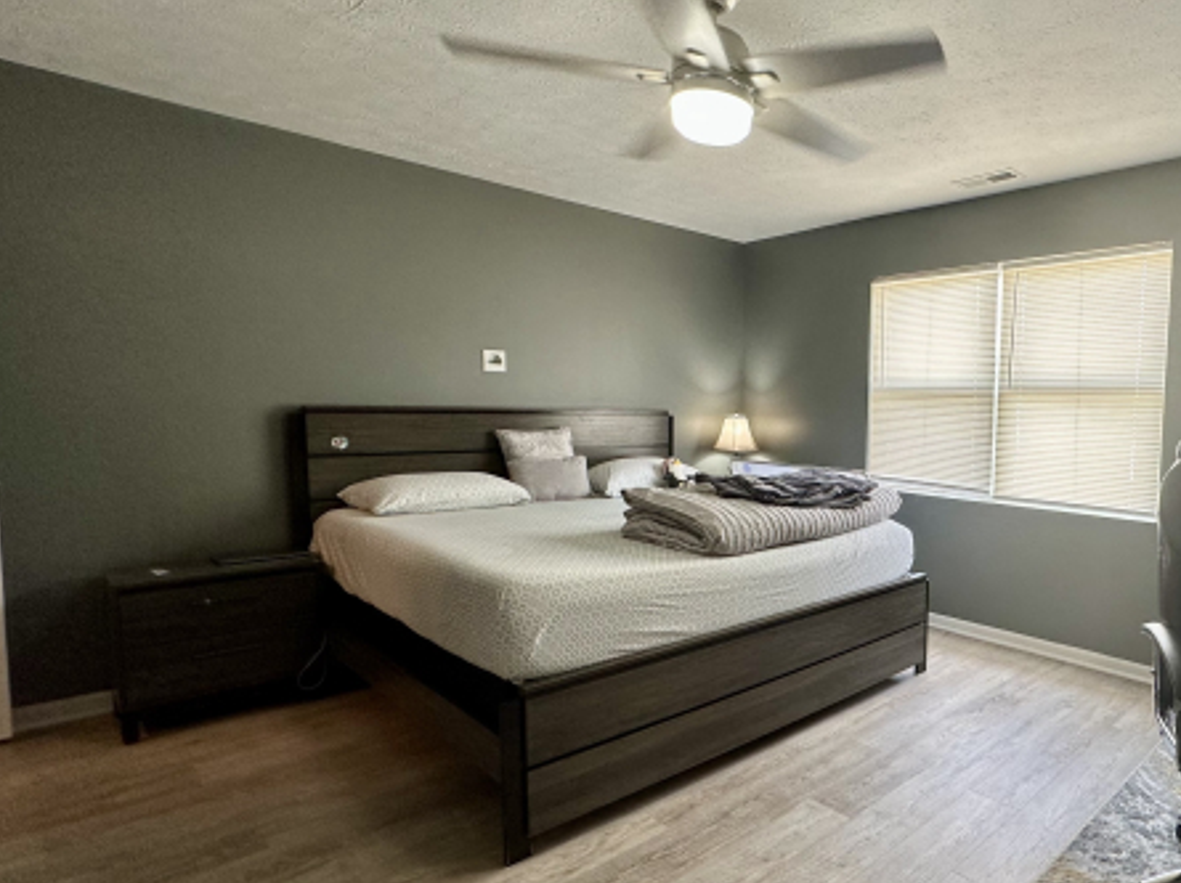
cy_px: 477
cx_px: 872
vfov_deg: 63.3
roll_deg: -2.1
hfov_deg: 74.0
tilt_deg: -4.6
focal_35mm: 21
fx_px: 716
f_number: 2.2
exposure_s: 1/120
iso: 160
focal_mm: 2.22
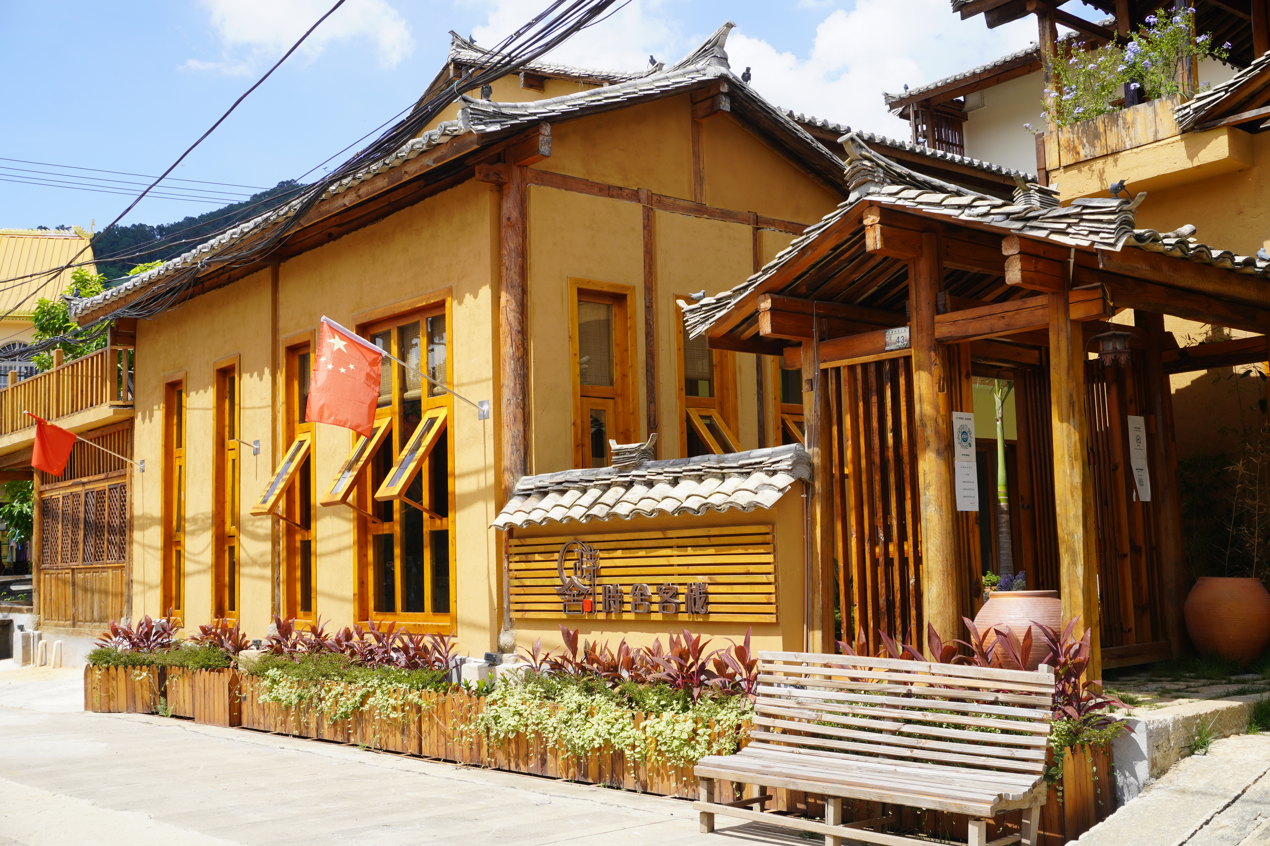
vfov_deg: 35.5
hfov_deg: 51.3
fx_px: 1323
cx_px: 635
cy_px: 423
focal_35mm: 38
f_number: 9
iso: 100
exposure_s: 1/125
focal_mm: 25
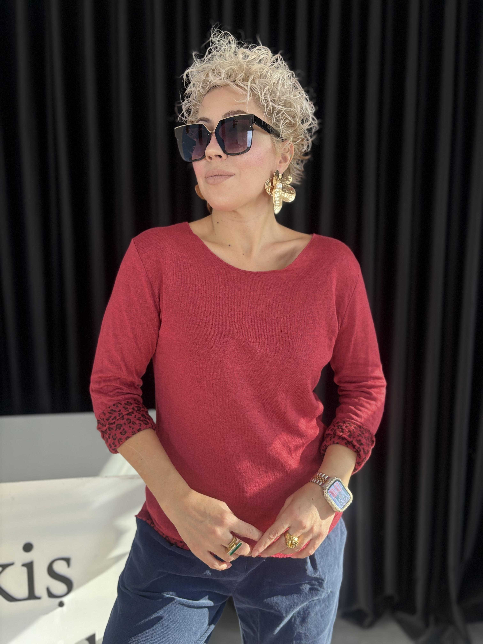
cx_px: 242
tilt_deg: -6.3
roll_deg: -0.5
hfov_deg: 53.1
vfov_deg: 67.3
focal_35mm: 26
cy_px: 322
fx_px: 484
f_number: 1.6
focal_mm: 5.96
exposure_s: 1/60
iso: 125
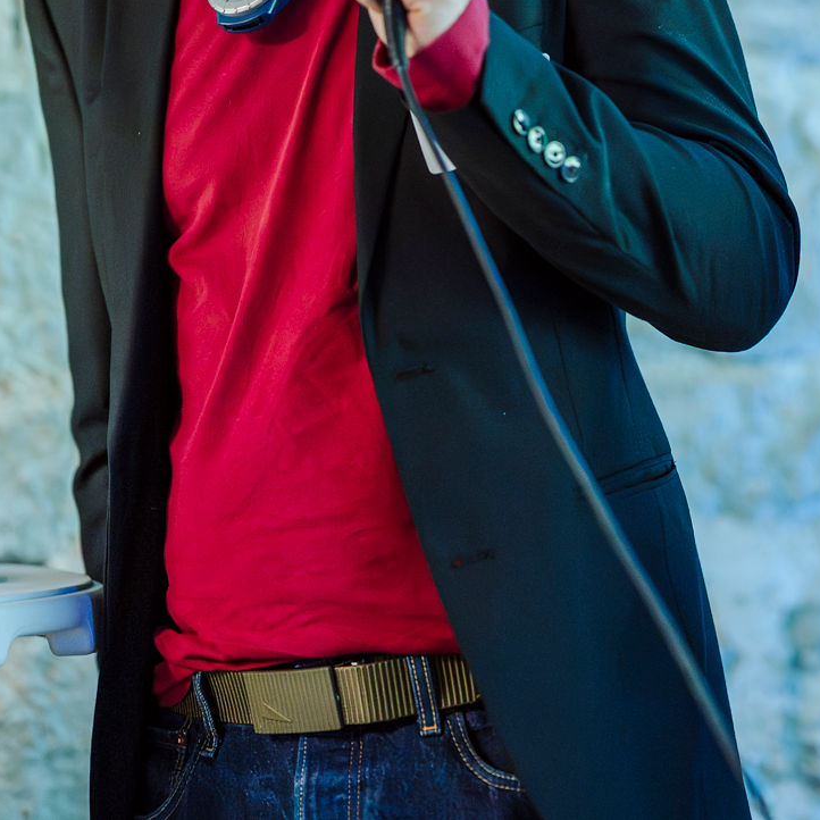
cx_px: 596
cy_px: 46
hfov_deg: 8.5
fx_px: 5494
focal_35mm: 205
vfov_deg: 8.5
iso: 5000
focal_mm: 85
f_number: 1.4
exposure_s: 1/200
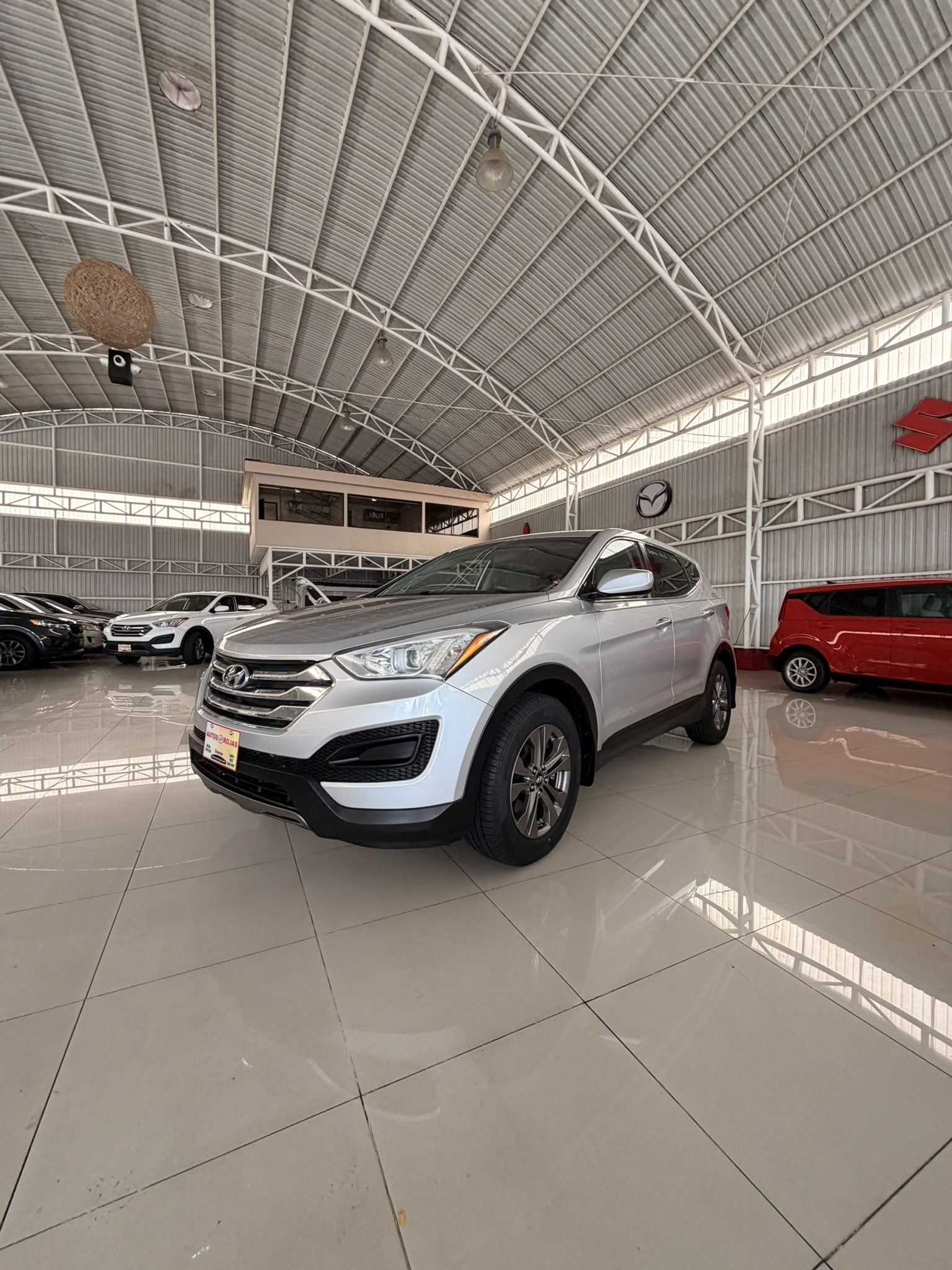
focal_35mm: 14
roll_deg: +0.2
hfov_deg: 85.7
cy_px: 635
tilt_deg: -3.4
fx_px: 513
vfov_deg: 102.1
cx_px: 476
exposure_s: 1/121
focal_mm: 2.22
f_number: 2.2
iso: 160
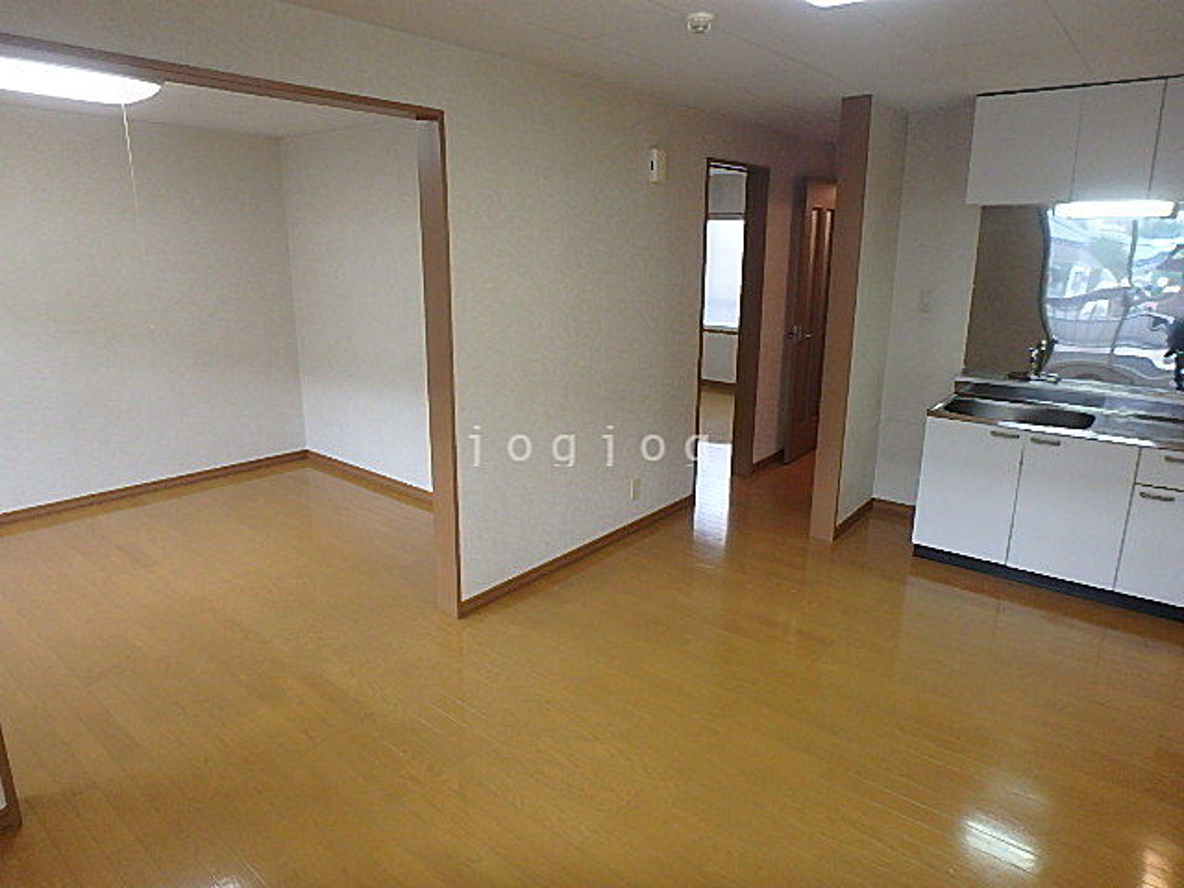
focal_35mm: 21
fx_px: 718
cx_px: 592
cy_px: 444
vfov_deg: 63.4
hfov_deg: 79.0
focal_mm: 3.7
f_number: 3.5
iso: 320
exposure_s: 1/30
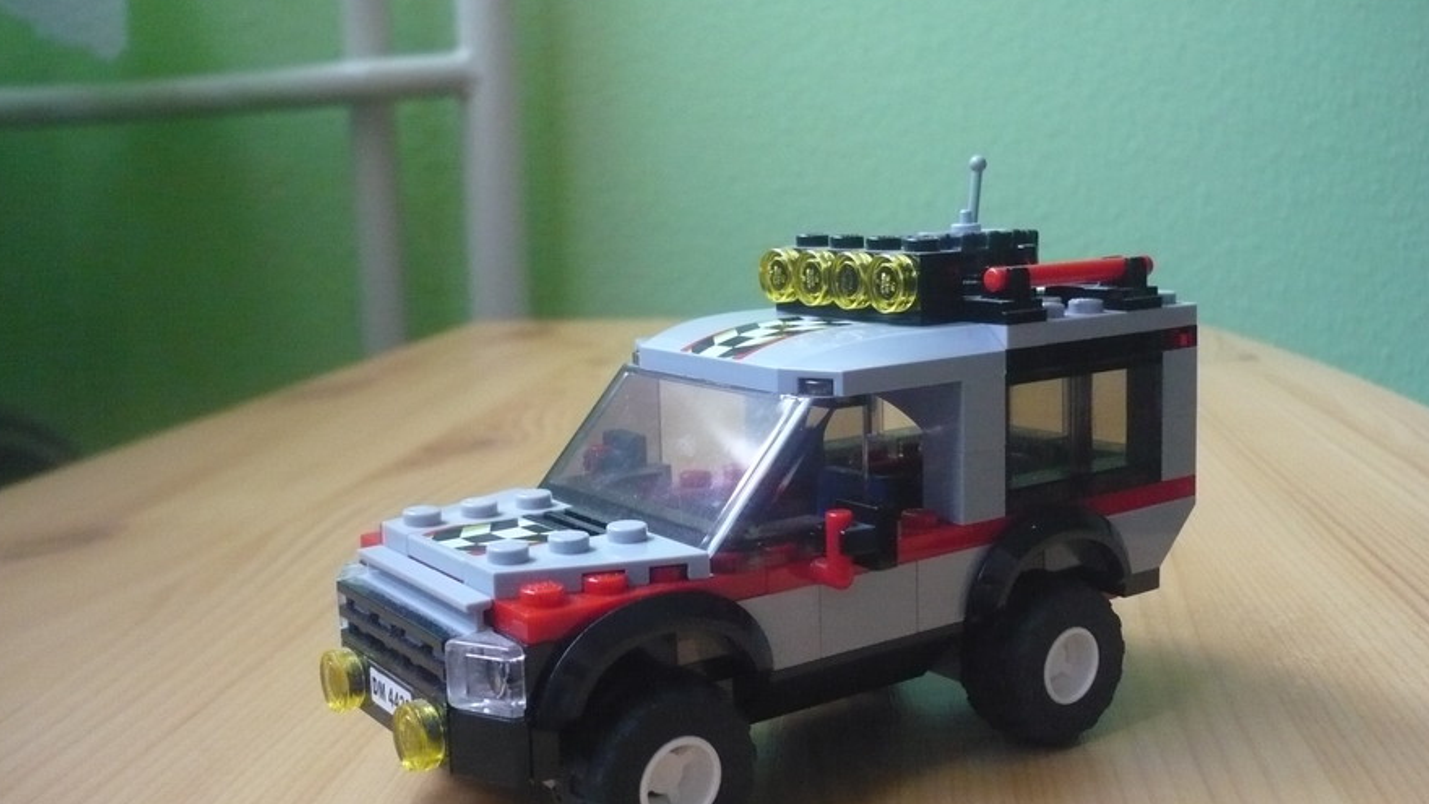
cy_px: 368
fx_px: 1478
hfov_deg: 51.6
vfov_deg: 30.4
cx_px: 710
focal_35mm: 39
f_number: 2.8
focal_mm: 5.8
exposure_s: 1/25
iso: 400
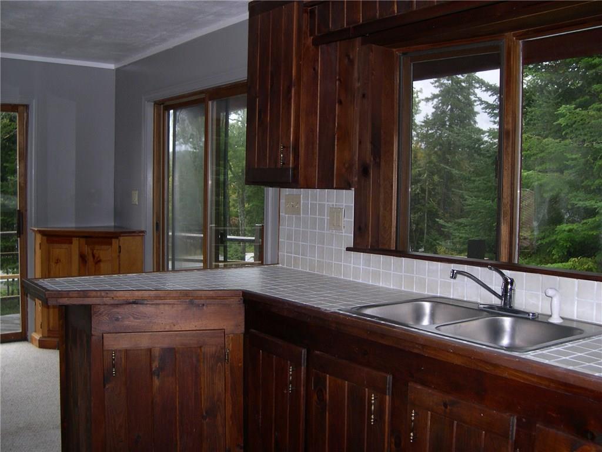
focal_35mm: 38
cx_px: 301
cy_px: 226
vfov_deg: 37.7
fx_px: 661
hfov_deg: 49.0
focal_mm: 8
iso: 157
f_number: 2.8
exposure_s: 1/60
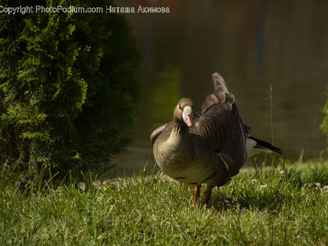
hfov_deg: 5.8
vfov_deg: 4.3
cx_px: 184
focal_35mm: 344
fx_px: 3259
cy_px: 123
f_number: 6.3
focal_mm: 210
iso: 200
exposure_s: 1/1000
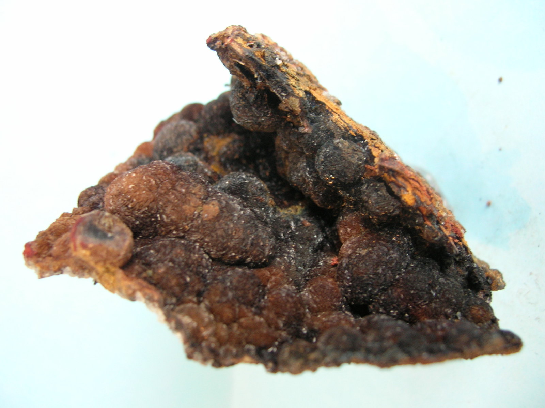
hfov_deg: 51.4
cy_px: 204
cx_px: 272
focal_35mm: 36
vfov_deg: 39.6
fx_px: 566
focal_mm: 6
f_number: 2.7
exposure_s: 1/4
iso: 75
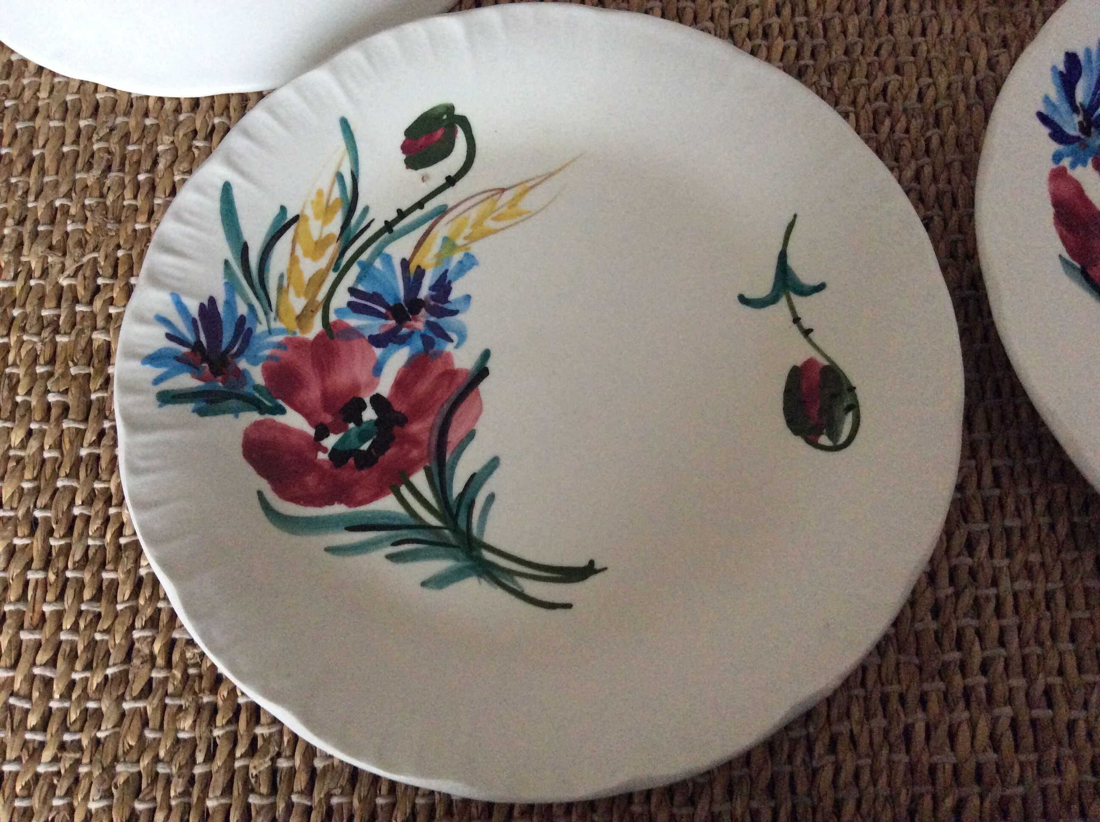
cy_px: 411
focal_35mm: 32
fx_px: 1015
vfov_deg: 44.1
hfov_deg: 56.9
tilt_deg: -71.5
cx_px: 550
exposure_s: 1/25
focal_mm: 3.3
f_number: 2.4
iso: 320
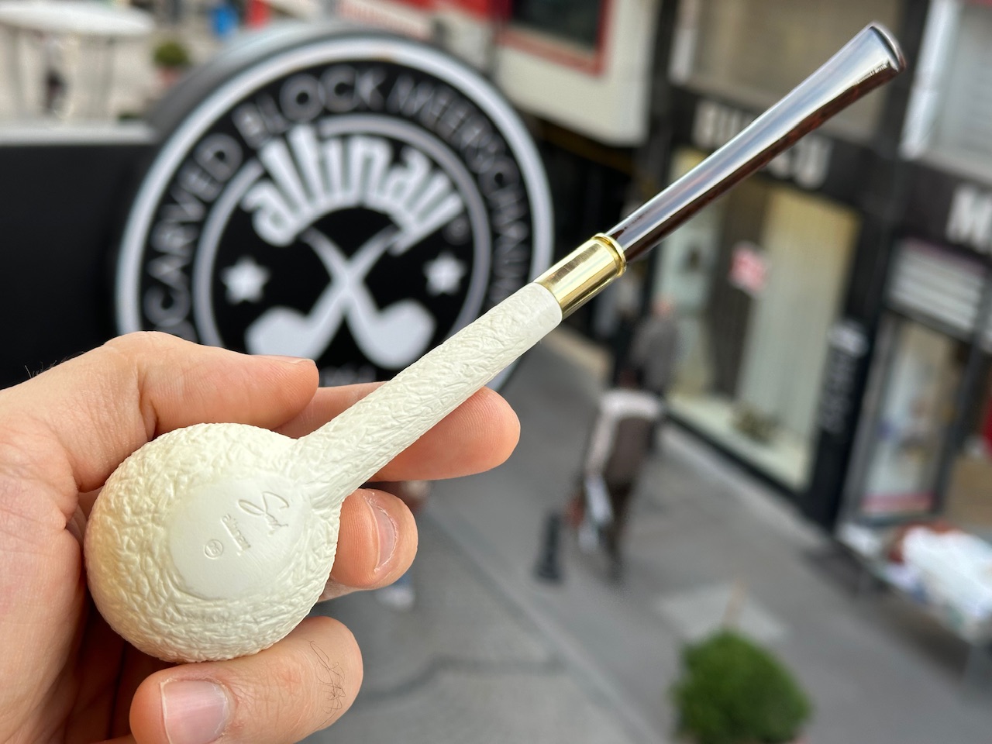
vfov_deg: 30.3
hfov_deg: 39.7
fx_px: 1376
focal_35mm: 48
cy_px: 372
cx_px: 496
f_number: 1.78
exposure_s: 1/176
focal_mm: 6.86
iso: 64
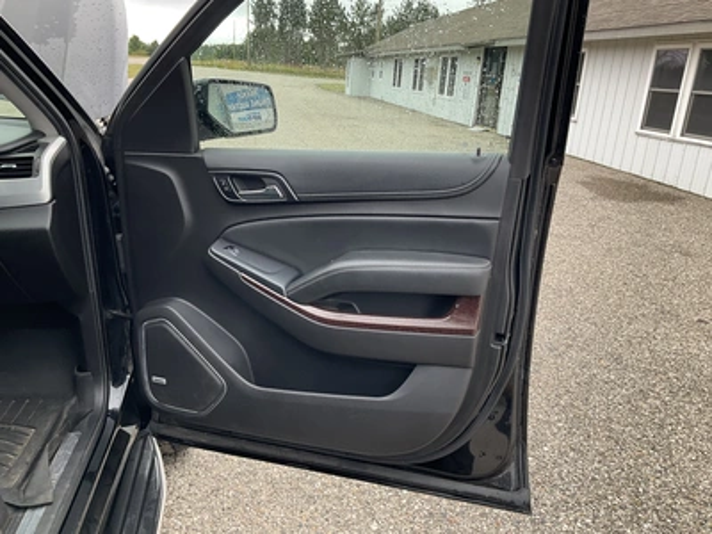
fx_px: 596
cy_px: 267
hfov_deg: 61.7
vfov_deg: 48.2
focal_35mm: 29
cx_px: 356
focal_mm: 3
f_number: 1.8
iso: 32
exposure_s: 1/122
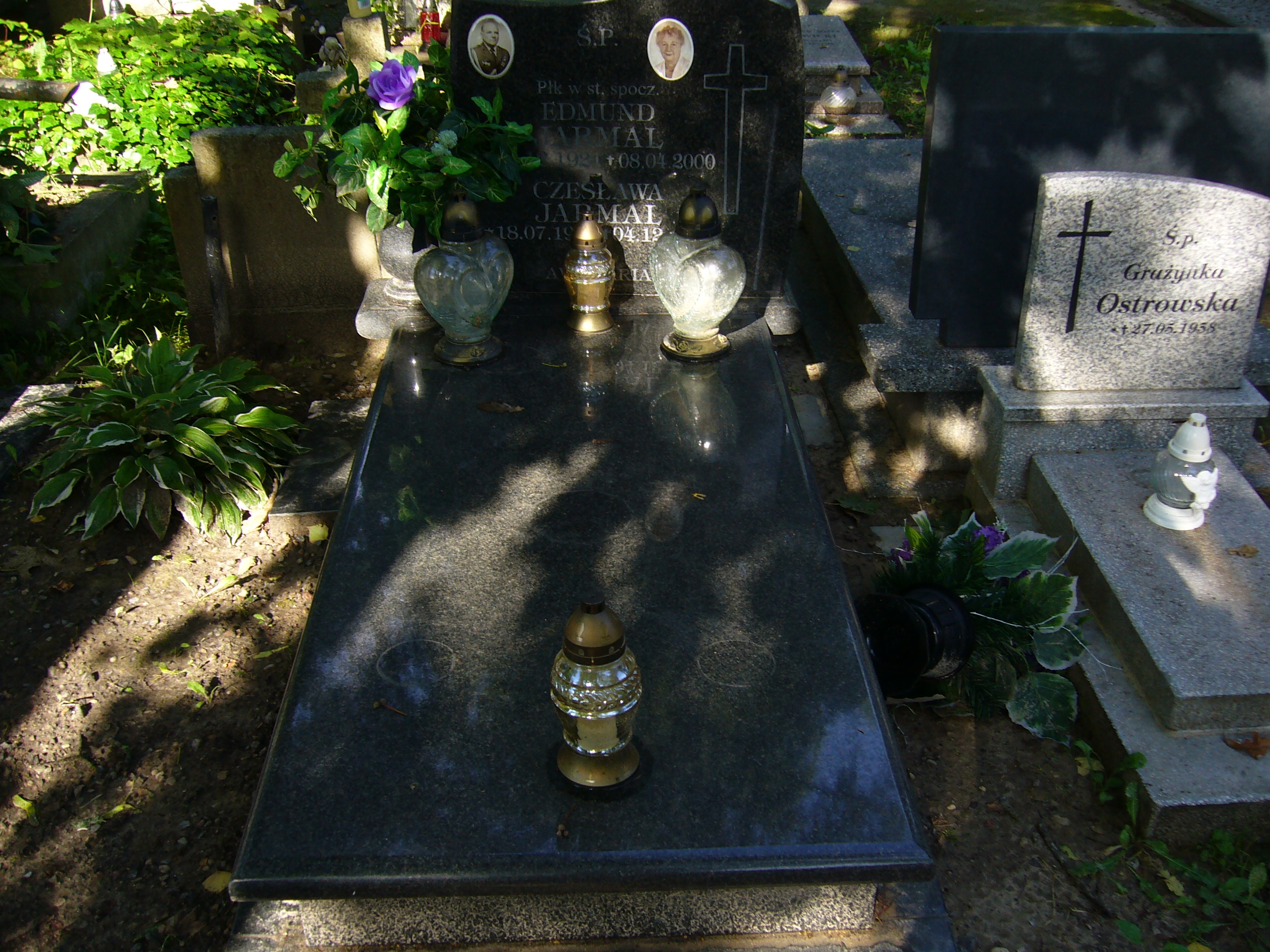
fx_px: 1284
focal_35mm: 35
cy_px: 476
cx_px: 635
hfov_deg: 52.6
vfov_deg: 40.7
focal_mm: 5.8
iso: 80
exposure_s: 1/160
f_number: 2.8
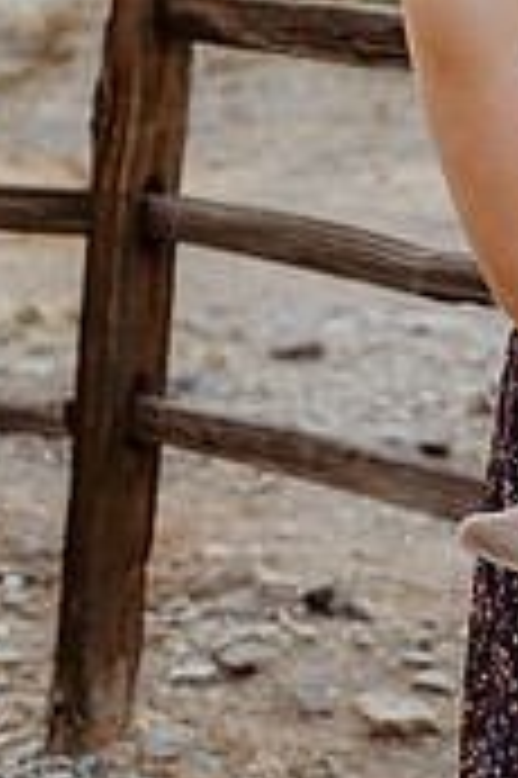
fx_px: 2811
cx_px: 541
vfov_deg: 15.5
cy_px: 0
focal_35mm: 130
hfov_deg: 10.4
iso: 200
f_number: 2.8
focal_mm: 50
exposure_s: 1/250
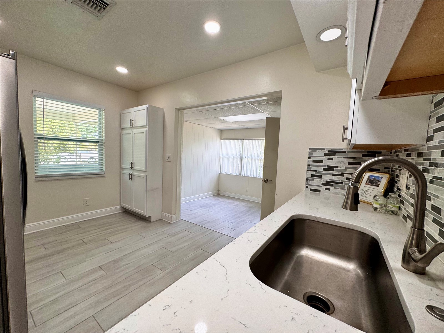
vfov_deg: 85.7
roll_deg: -2.2
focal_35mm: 14
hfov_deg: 102.1
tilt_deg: -2.5
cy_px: 166
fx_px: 180
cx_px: 222
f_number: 2.2
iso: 64
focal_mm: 2.22
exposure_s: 1/120
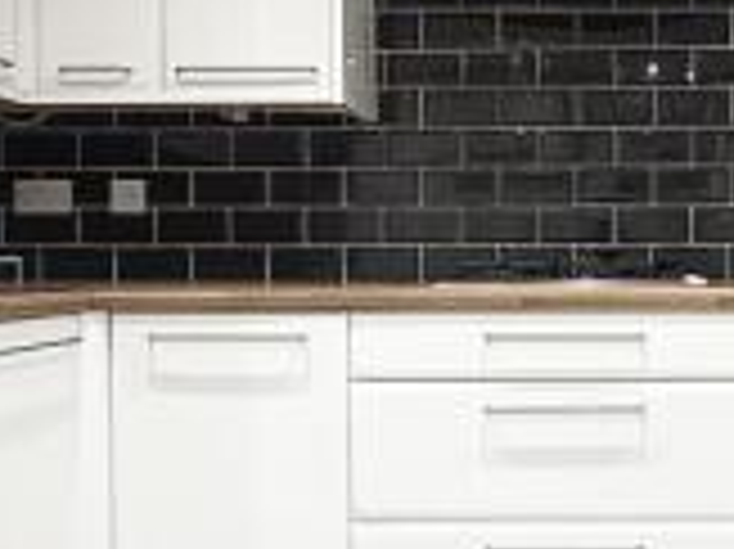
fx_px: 1059
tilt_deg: -0.5
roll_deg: +0.0
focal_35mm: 50
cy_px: 290
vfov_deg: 29.1
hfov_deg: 37.0
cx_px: 579
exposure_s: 1/100
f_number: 2.2
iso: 200
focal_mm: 2.22
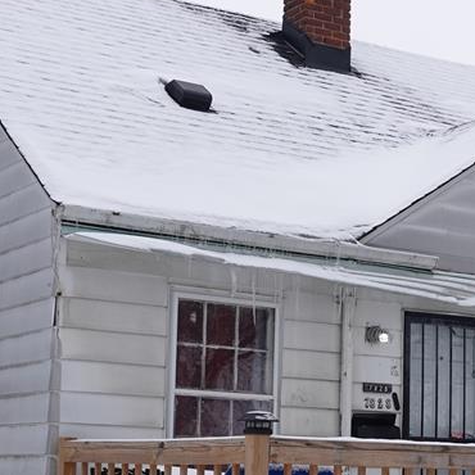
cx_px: 266
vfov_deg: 19.8
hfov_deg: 19.9
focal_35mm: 87
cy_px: 366
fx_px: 1351
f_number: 4
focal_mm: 13.7
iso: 100
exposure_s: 1/640
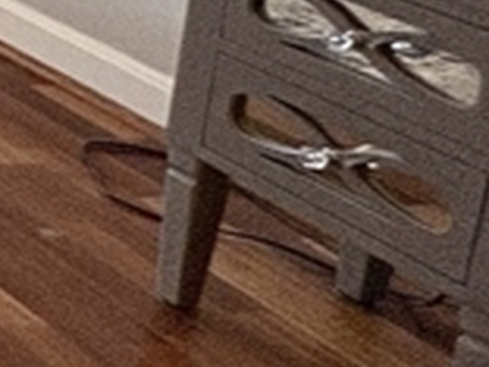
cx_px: -1060
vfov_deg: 14.2
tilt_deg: -10.1
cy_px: -292
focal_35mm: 92
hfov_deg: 10.8
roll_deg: +0.3
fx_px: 1300
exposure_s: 1/120
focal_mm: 2.22
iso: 100
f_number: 2.2
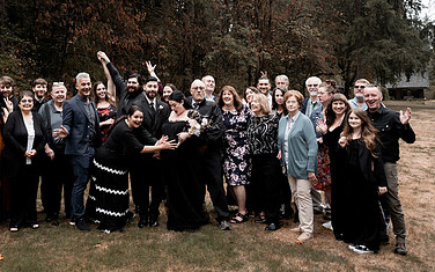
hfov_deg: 49.8
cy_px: 57
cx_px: 158
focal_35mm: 39
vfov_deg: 32.0
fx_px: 462
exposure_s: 1/640
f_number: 3.5
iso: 400
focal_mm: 24
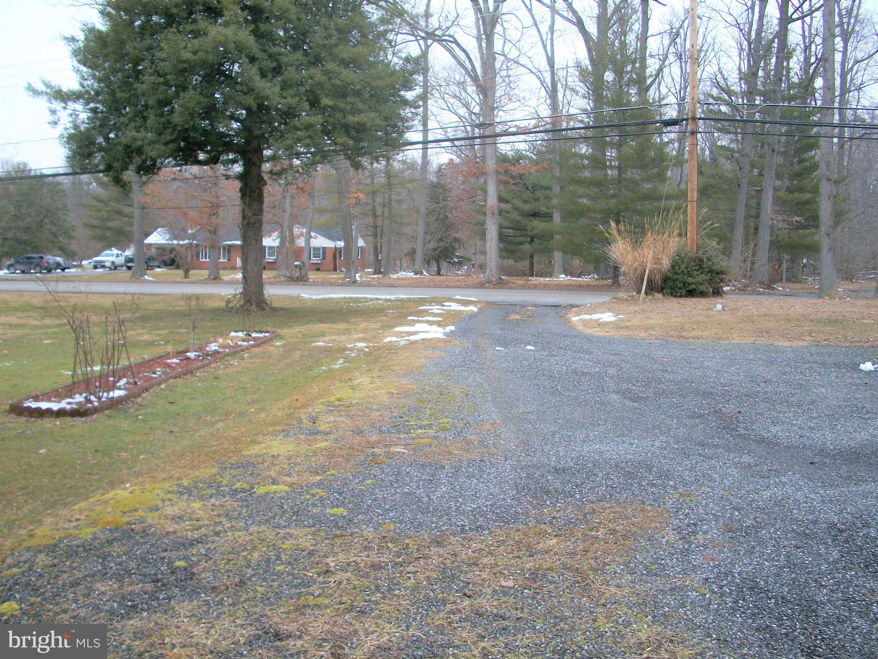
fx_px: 888
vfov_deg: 40.7
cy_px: 330
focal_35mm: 35
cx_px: 439
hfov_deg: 52.6
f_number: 3.1
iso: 80
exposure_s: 1/50
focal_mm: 6.3
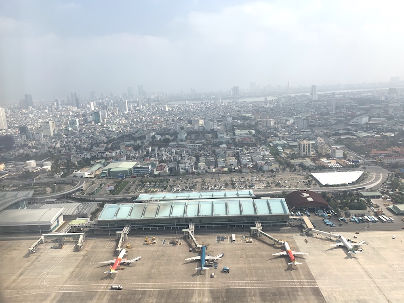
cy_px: 152
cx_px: 202
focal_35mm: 26
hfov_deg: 67.3
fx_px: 303
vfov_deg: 53.1
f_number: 1.8
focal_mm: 4.25
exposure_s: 1/3788
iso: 25
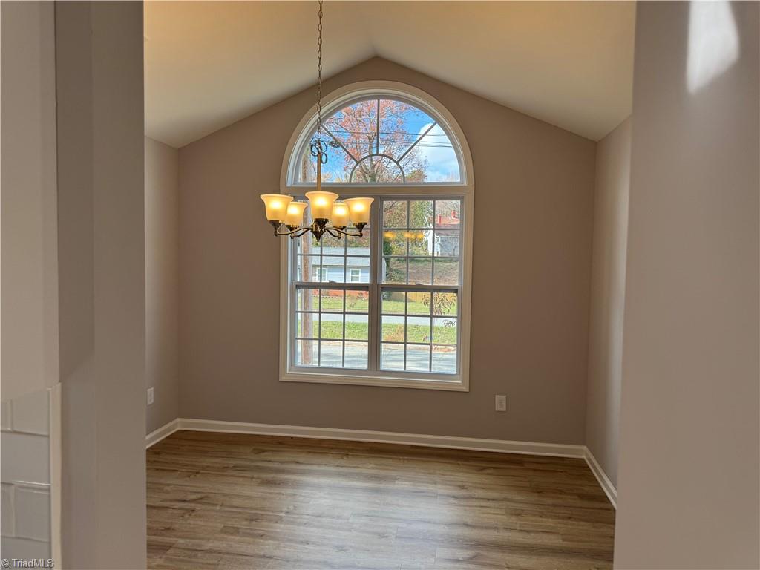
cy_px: 285
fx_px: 527
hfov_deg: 71.6
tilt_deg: -3.4
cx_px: 380
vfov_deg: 56.8
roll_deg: -1.6
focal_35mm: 24
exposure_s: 1/309
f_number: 1.78
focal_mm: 6.76
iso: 80
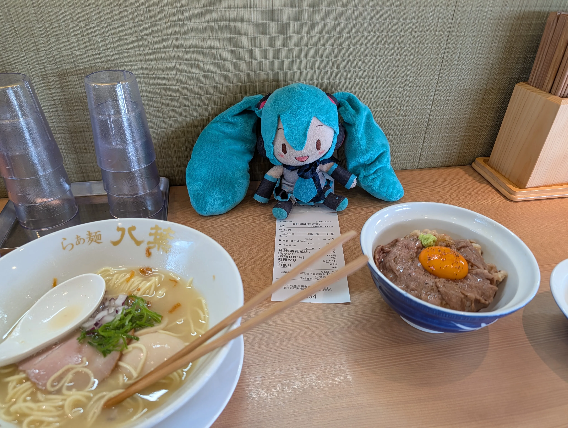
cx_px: 284
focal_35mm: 24
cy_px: 214
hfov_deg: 71.5
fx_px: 394
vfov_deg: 56.9
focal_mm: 6.9
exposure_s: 1/100
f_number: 1.68
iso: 85
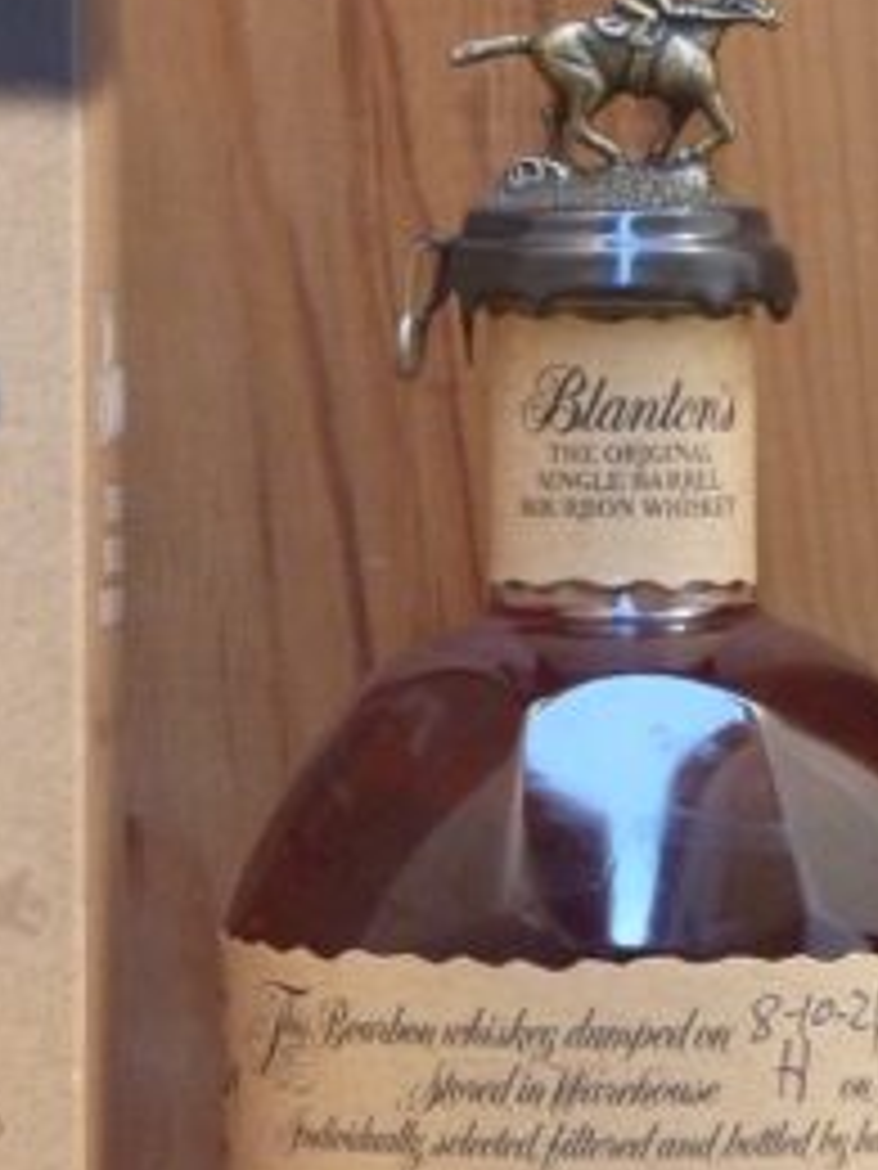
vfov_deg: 4.7
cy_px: 288
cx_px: 180
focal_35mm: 424
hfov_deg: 3.5
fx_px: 14339
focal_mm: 30.5
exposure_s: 1/30
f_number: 3.7
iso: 400
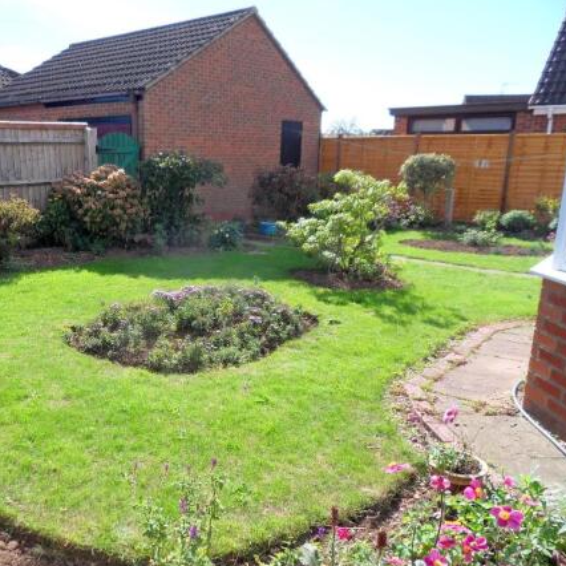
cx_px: 195
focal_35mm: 29
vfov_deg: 55.6
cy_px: 286
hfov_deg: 54.6
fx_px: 536
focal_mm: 4.2
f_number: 7.5
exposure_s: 1/125
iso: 80
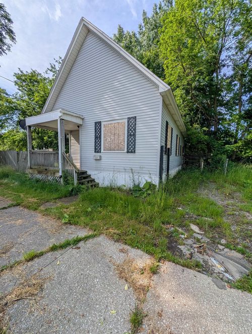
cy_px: 167
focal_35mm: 12
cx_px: 126
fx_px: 116
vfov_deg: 110.5
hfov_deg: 94.6
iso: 48
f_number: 1.7
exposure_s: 1/3077
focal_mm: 2.02
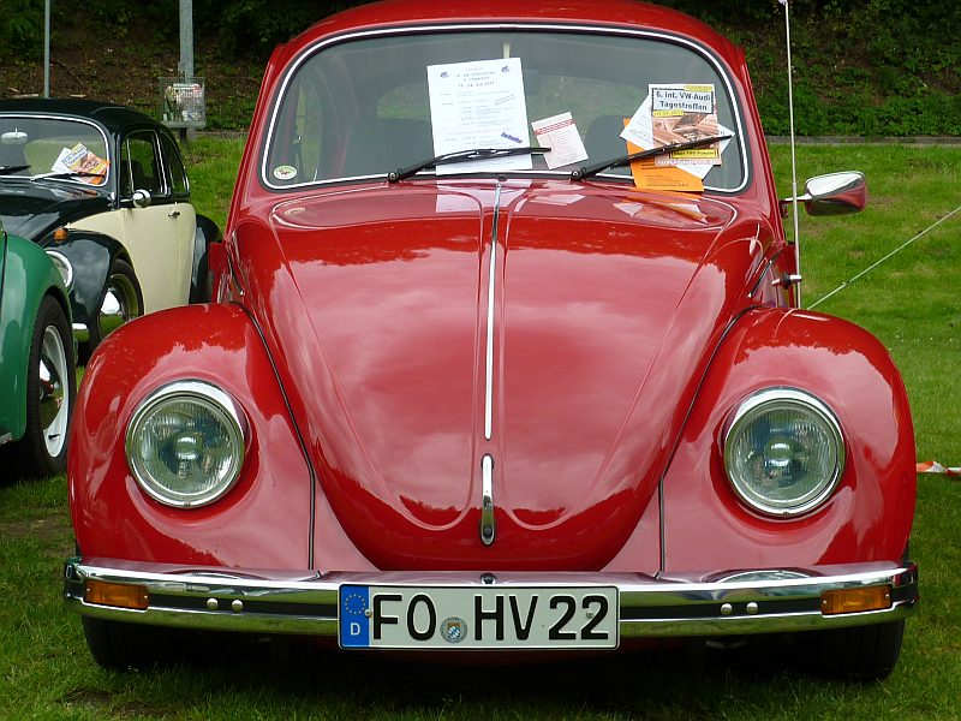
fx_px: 2054
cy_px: 360
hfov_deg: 26.3
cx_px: 480
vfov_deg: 19.9
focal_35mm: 74
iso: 80
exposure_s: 1/200
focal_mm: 8.6
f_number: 3.3
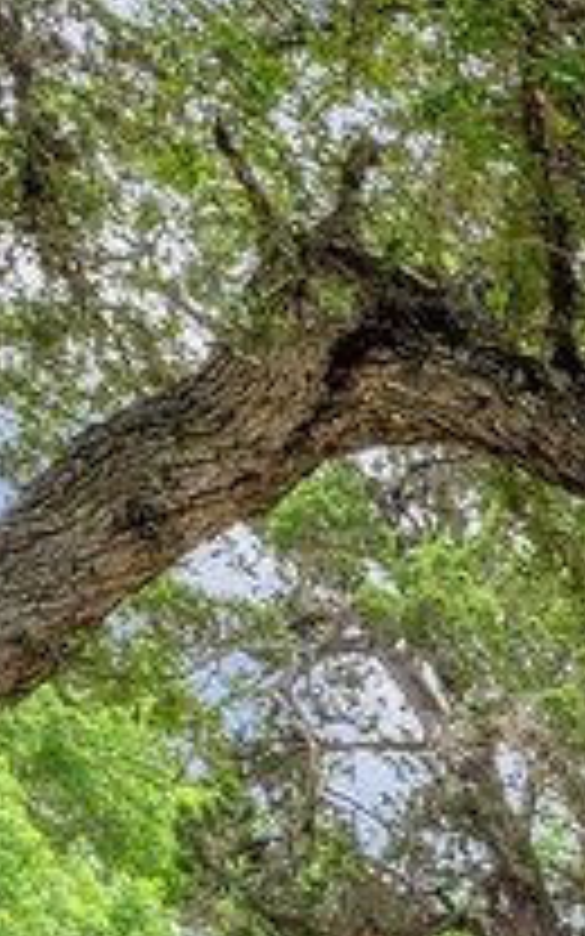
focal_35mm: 111
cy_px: 1904
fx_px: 2832
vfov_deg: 15.0
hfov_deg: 8.1
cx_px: 2218
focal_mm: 14
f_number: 10
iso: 100
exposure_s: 1/30
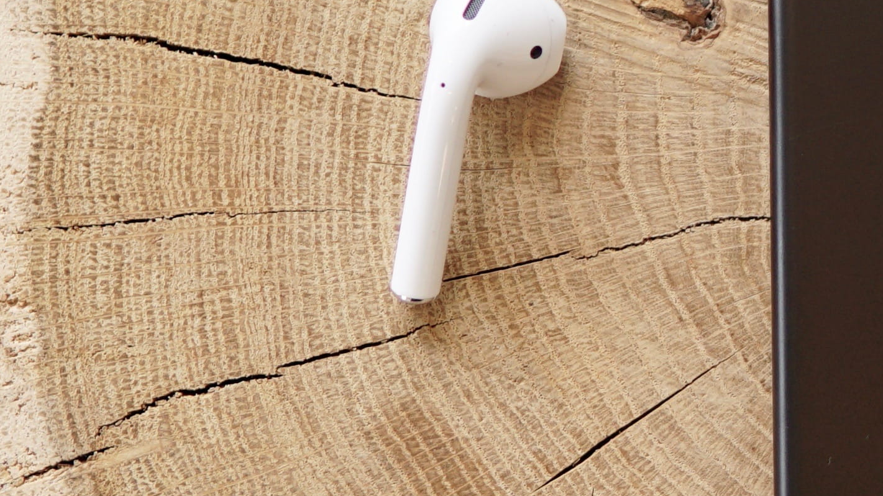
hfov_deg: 10.6
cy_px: 76
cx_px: 1064
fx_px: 4659
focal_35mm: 199
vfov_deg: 6.1
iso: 200
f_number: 1.7
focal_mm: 30
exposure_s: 1/100
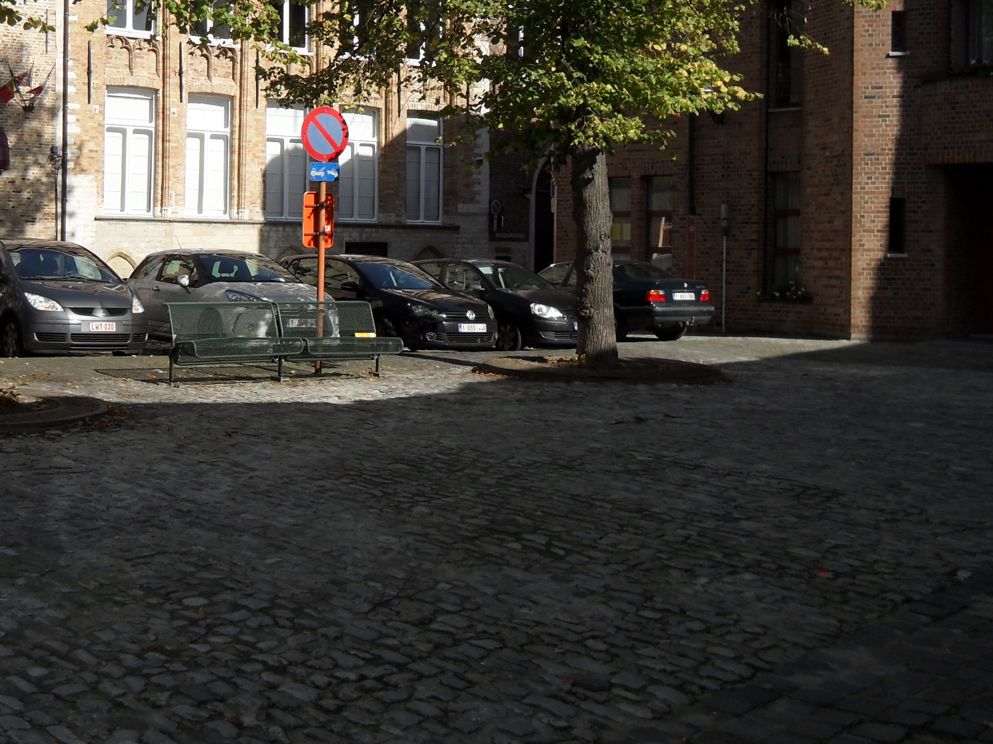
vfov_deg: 33.3
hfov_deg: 42.6
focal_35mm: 43
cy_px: 240
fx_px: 1233
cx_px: 259
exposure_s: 1/500
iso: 80
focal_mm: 4.3
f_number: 4
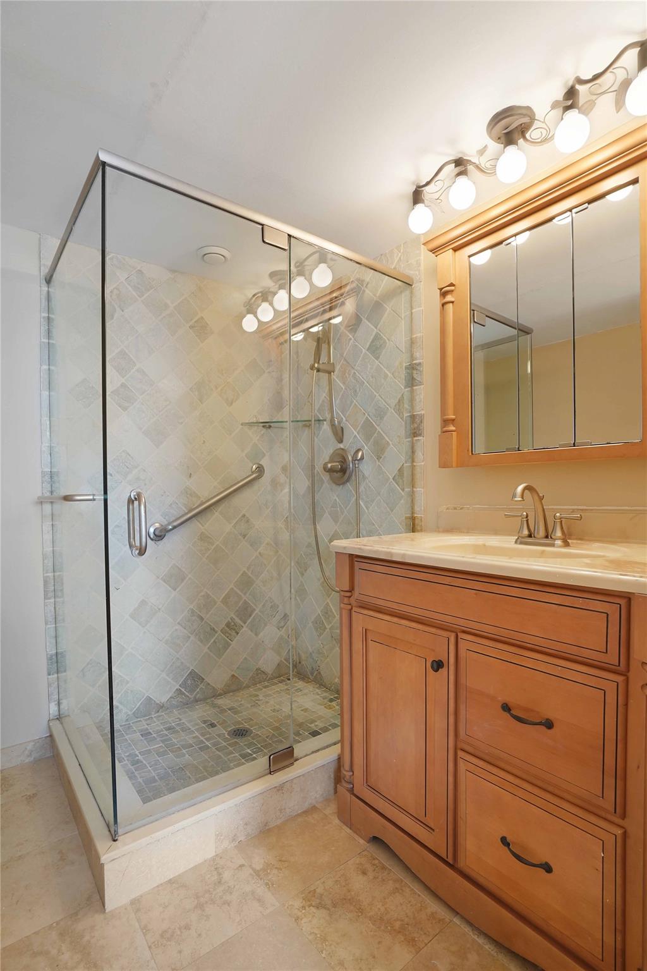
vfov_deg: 96.7
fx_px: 431
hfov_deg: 73.7
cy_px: 486
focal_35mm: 16
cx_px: 324
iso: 1600
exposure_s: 1/200
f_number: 5
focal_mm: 16
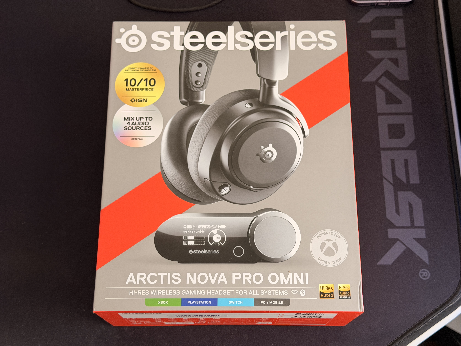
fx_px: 639
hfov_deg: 39.7
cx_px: 230
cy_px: 173
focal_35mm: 48
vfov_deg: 30.3
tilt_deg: -70.8
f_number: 1.78
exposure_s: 1/60
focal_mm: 6.76
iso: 250
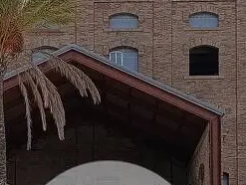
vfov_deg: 11.5
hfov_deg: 15.7
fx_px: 890
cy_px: 255
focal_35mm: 125
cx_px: 108
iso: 50
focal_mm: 6.11
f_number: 1.7
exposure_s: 1/386
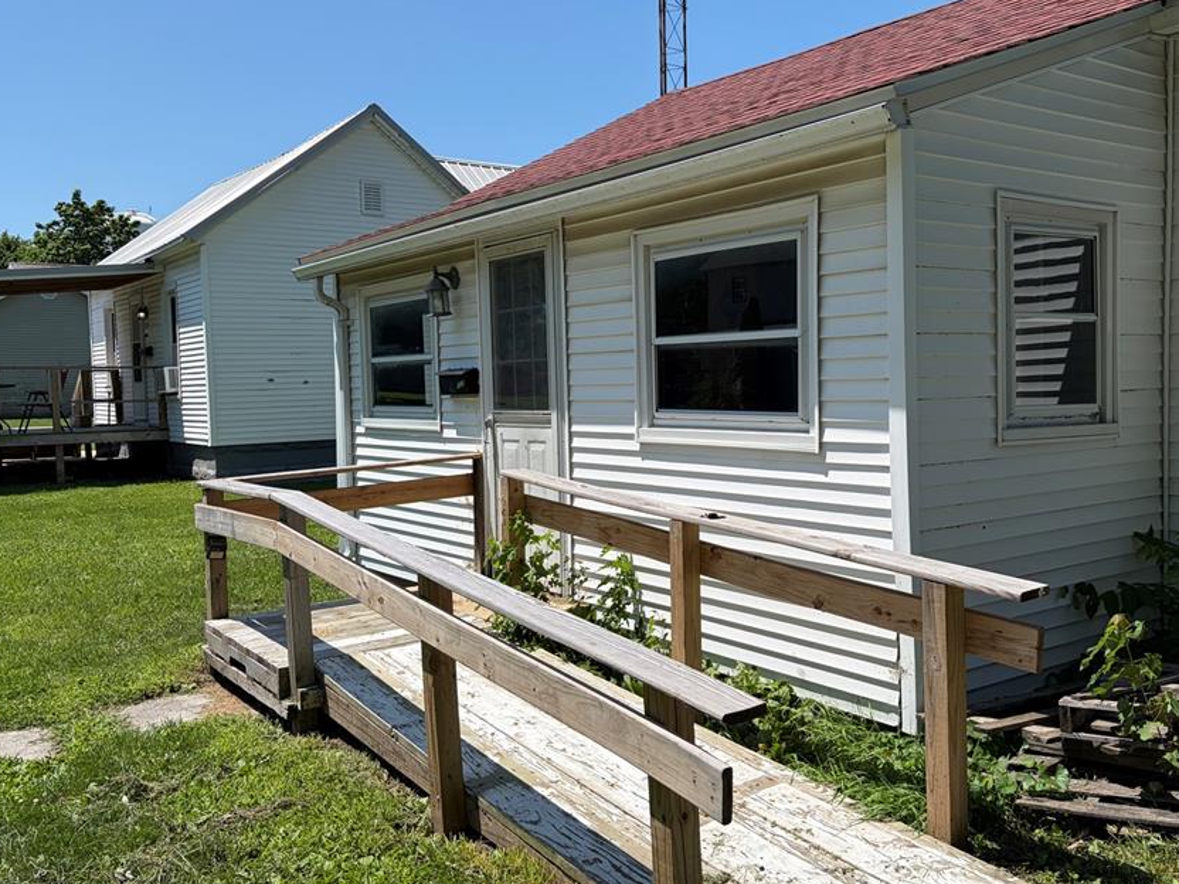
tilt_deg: -2.8
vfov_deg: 44.2
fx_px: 1090
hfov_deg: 56.6
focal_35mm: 32
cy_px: 449
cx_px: 665
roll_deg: +2.2
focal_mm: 5.96
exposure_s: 1/3623
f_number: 1.6
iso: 50
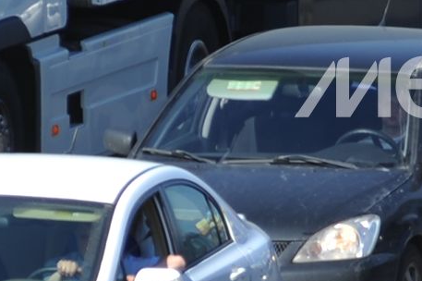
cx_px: 681
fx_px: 16656
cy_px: 214
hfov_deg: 1.5
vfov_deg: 1.0
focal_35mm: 1422
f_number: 5.6
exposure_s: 1/500
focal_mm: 200
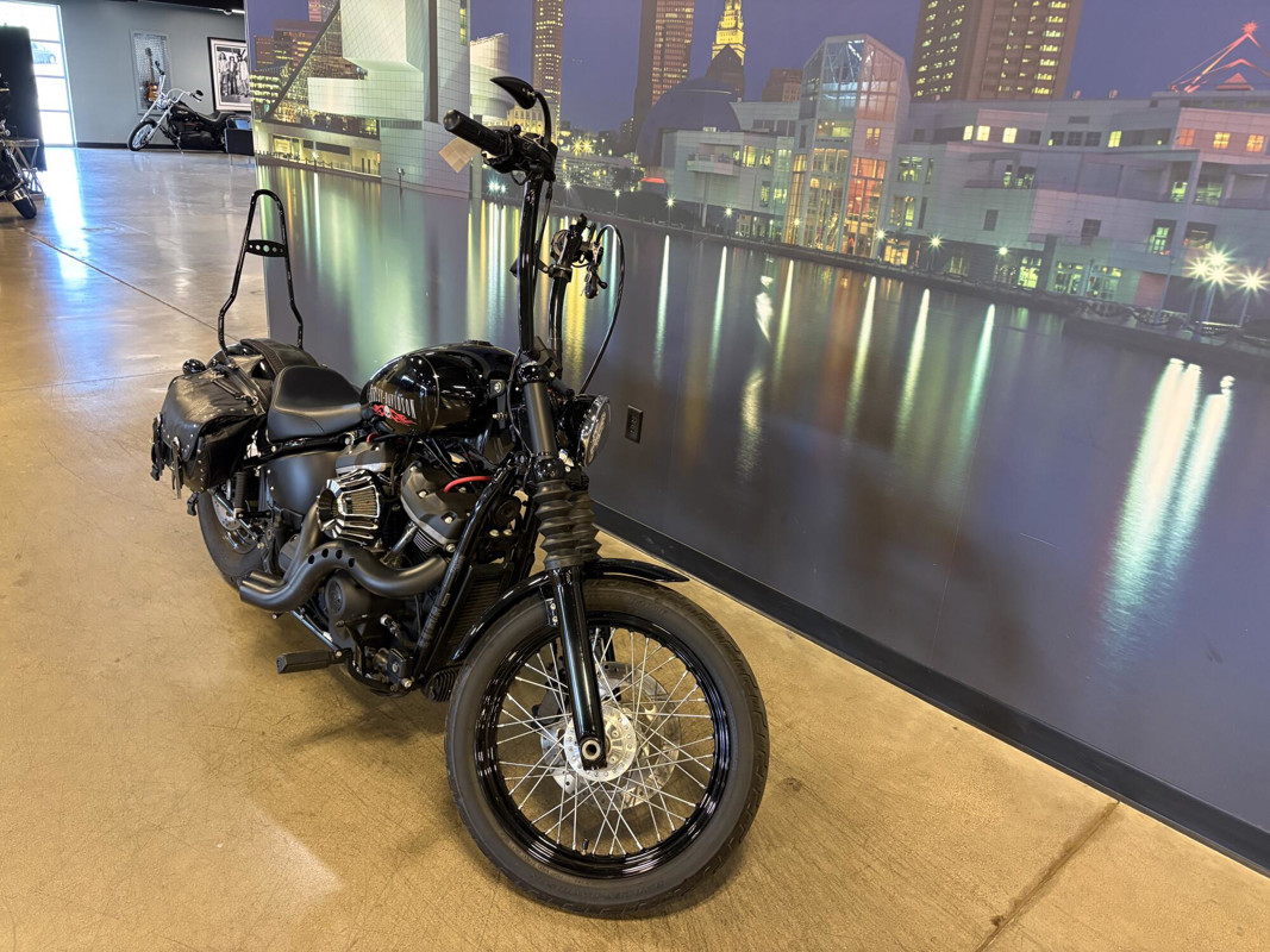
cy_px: 476
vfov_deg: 53.1
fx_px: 954
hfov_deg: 67.3
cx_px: 635
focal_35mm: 26
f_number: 1.6
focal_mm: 5.96
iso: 320
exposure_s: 1/60
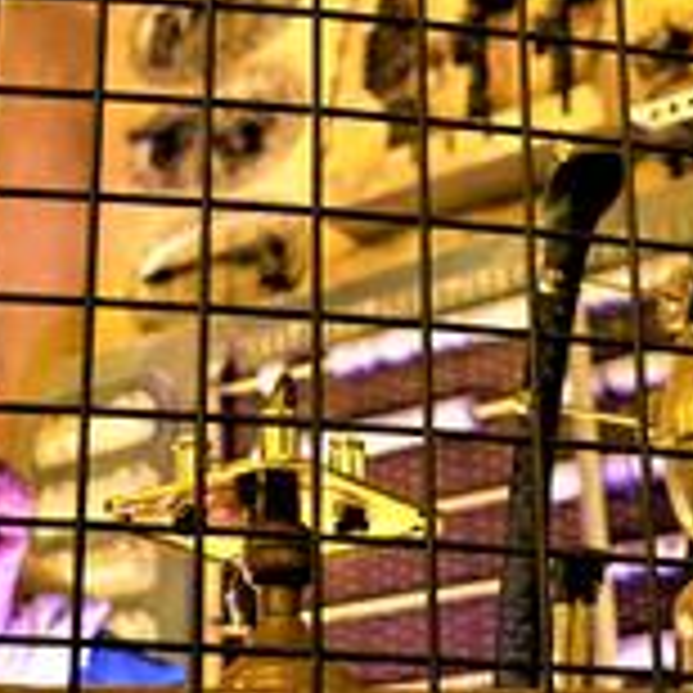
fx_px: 1925
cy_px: 331
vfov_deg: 20.4
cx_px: 112
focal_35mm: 85
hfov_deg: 20.1
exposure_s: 1/8
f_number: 1.8
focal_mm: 8.8
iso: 800
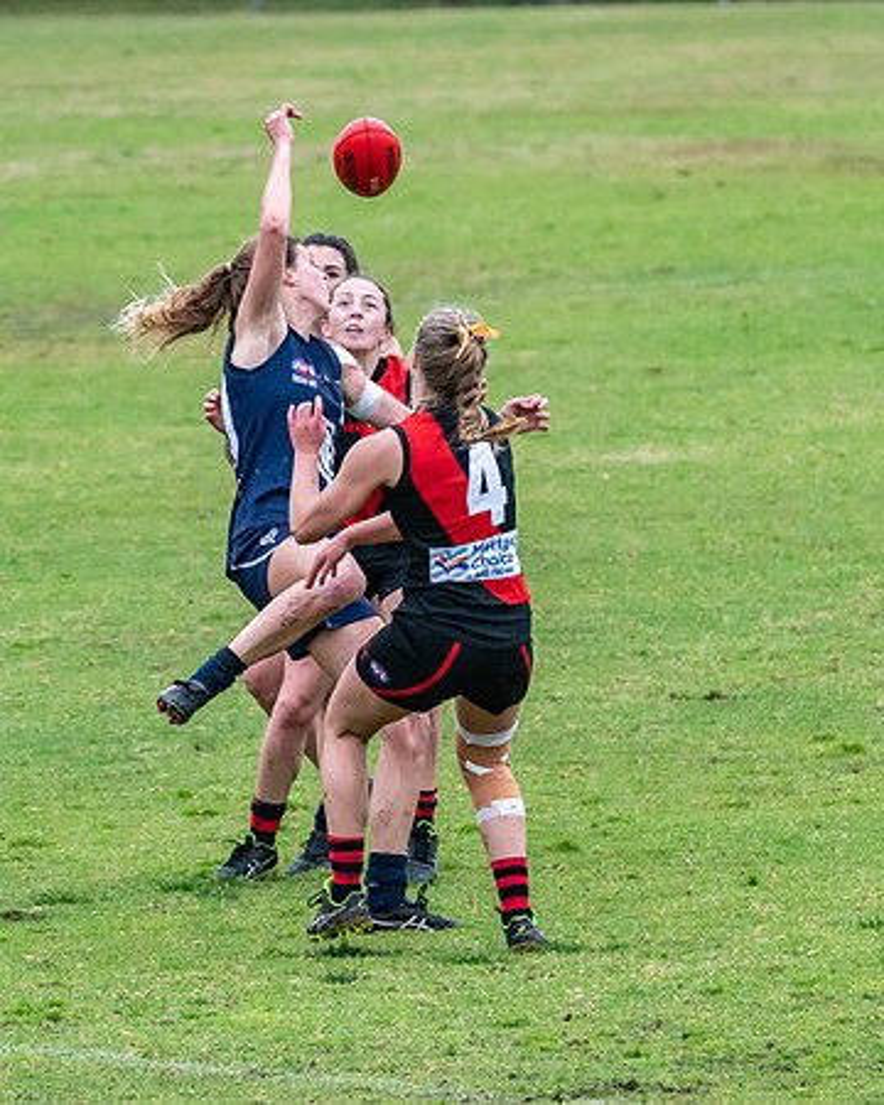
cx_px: 574
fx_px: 23782
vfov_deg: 2.7
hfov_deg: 2.1
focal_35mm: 727
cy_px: 460
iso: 1250
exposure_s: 1/2000
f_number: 7.1
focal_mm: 280
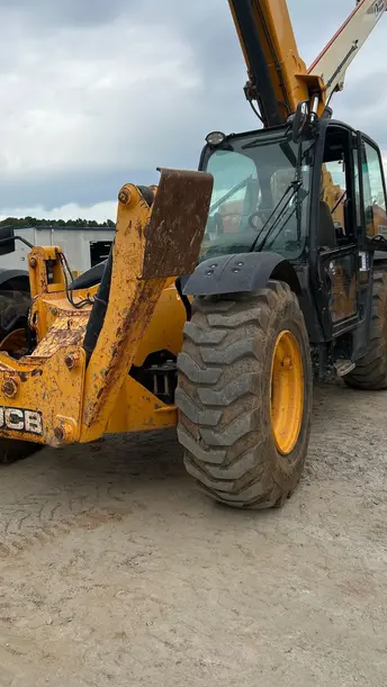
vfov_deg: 57.8
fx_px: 620
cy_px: 300
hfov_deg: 34.3
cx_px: 125
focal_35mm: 34
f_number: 1.5
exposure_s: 1/2353
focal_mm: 5.7
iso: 50
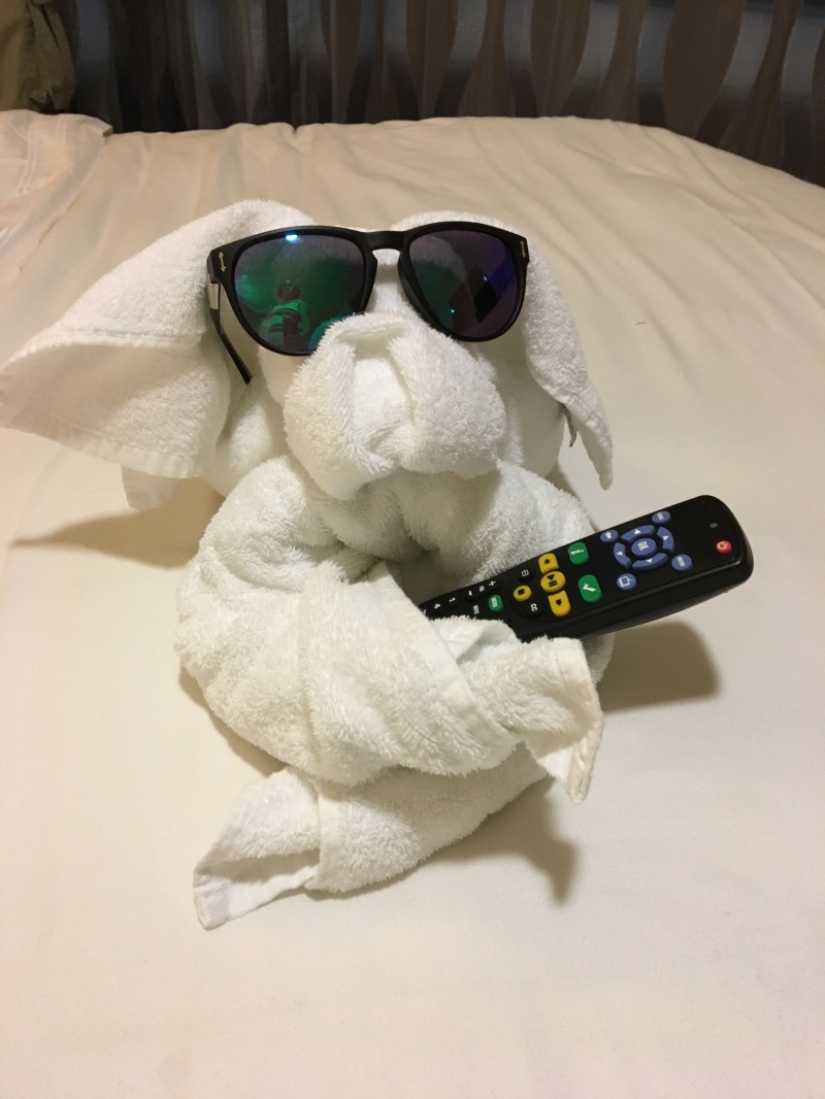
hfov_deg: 48.2
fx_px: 921
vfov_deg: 61.6
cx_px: 412
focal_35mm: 29
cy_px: 550
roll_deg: +0.9
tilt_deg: -37.1
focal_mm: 4.15
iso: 125
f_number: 2.2
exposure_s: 1/30
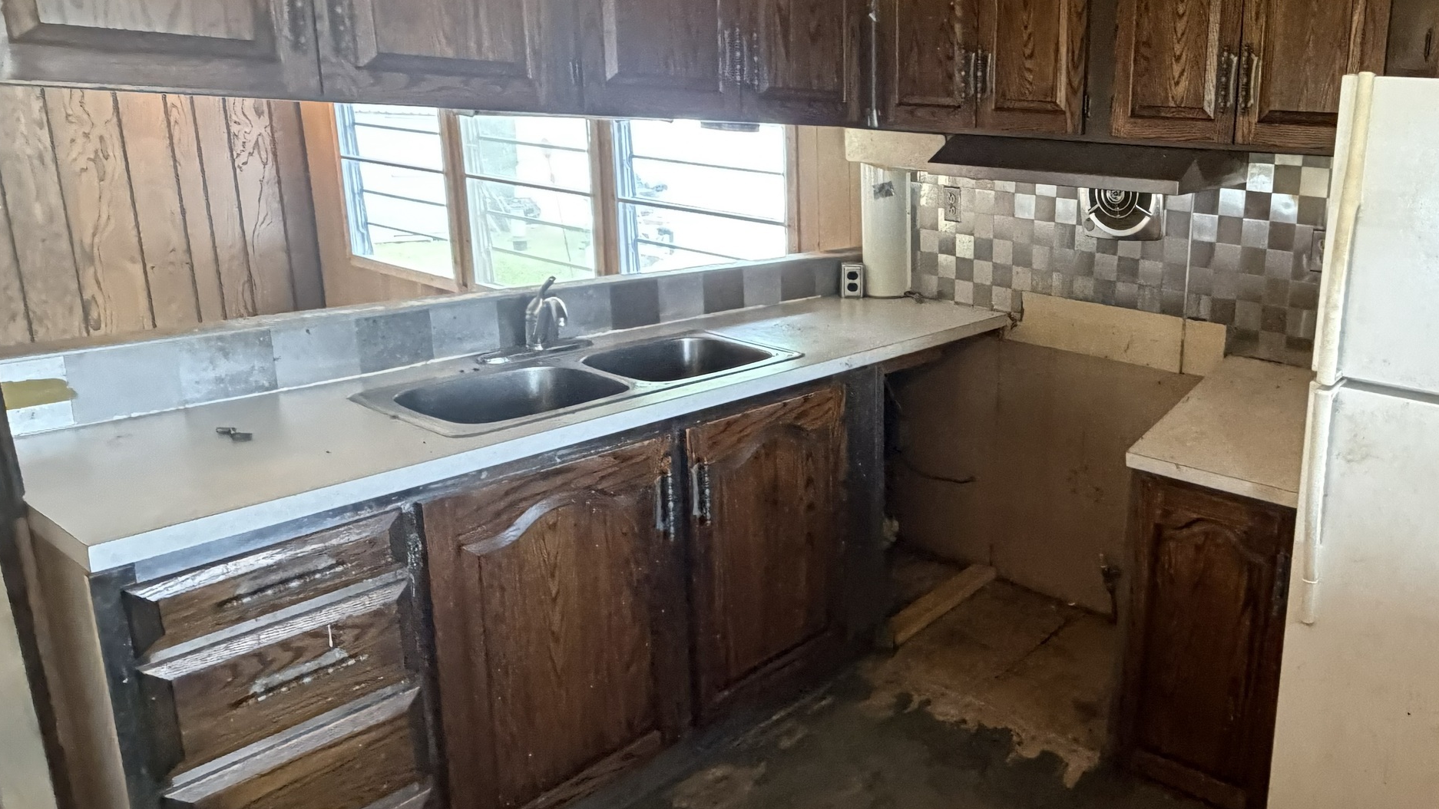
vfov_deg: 45.7
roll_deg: -3.4
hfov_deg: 67.5
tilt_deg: -11.5
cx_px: 1138
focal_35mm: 25
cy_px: 319
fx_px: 954
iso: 800
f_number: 2.2
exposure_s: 1/60
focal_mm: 2.22
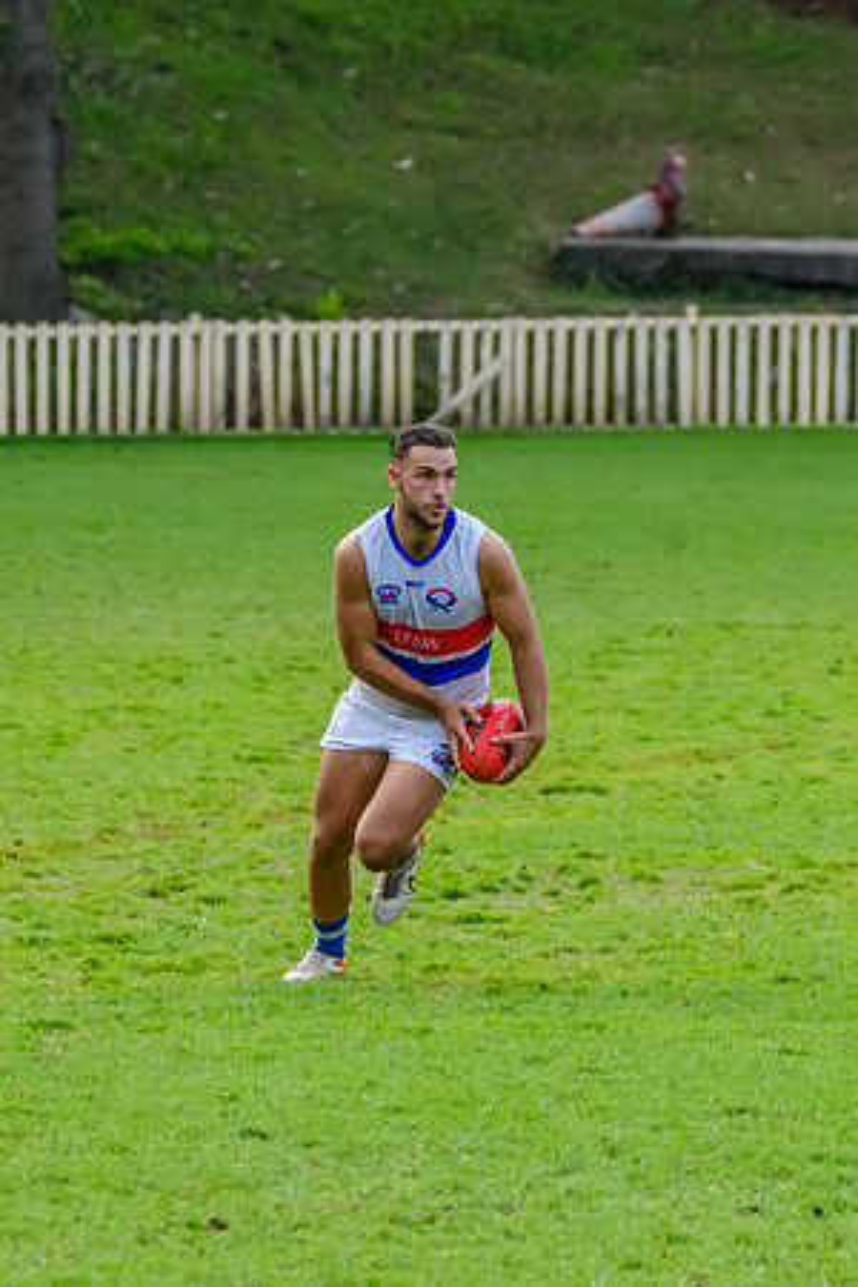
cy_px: 743
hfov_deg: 2.3
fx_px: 21466
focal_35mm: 600
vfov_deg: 3.4
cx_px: 588
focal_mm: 220
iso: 2800
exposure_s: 1/1600
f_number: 5.3
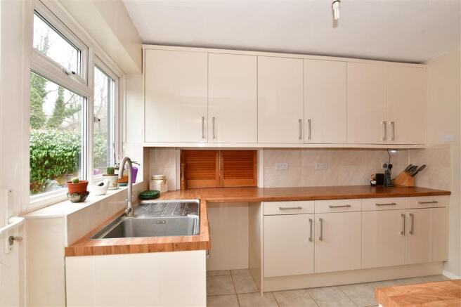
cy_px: 154
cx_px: 230
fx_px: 192
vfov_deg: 77.3
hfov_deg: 100.4
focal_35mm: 15
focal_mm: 10
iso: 200
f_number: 8
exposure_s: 1/4
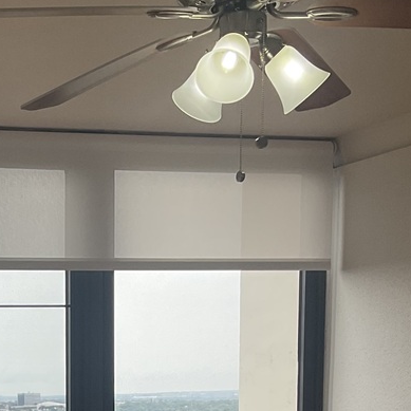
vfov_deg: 17.0
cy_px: 566
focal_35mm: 95
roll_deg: +1.0
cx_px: -18
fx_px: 1276
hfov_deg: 17.8
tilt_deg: -7.0
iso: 16
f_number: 1.8
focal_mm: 3
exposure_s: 1/318
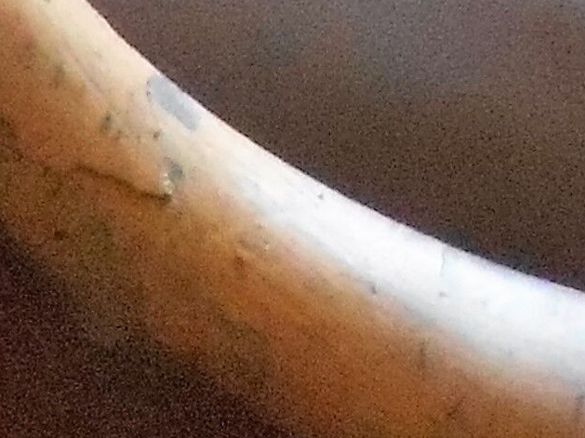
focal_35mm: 153
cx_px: 101
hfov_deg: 12.8
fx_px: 2584
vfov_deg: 8.4
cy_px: 1244
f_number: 3.4
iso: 800
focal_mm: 4.7
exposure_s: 1/160
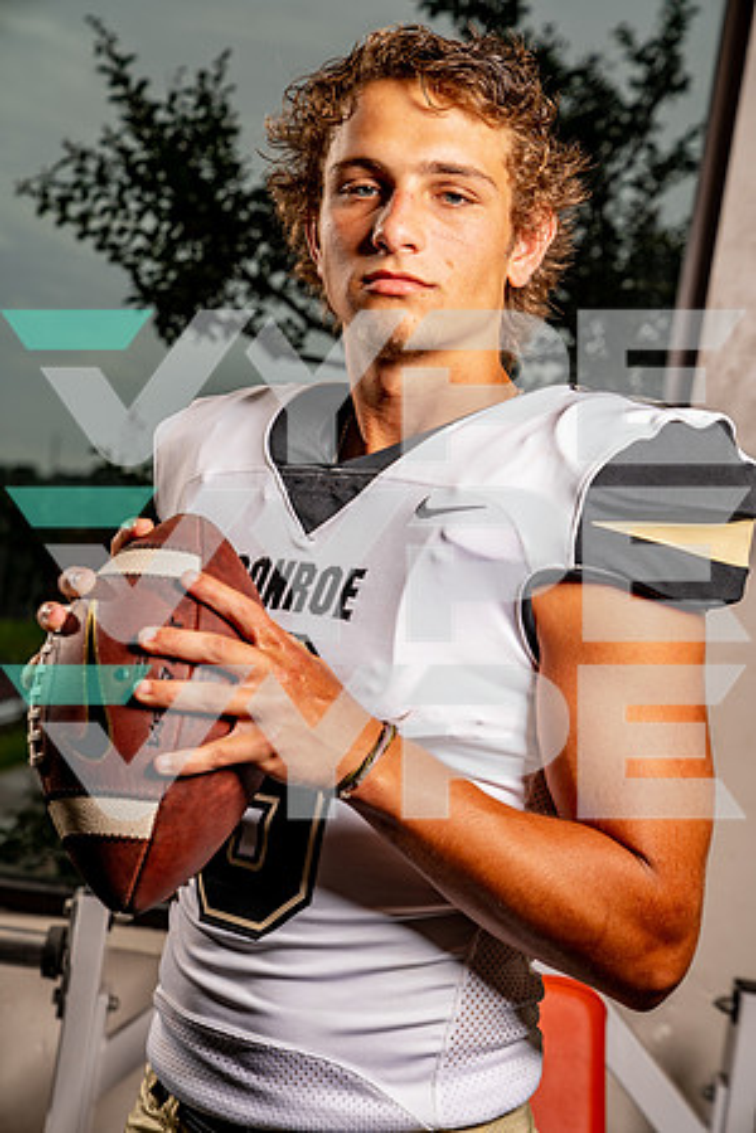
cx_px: 378
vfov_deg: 30.5
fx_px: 2079
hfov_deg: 20.6
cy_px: 566
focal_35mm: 66
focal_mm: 66
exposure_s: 1/320
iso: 100
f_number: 5.6
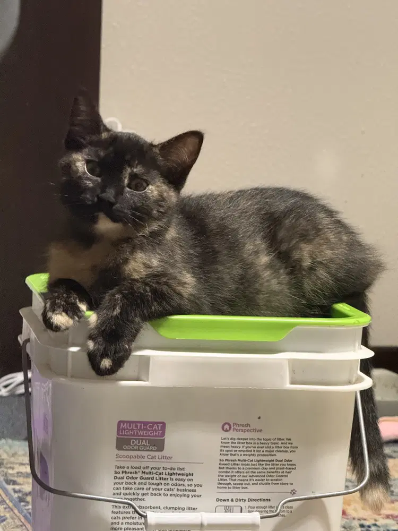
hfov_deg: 12.3
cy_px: 266
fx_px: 1840
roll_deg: -2.5
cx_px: 199
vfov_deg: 16.4
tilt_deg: -5.9
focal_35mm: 120
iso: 1600
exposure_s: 1/30
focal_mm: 15.66
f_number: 2.8
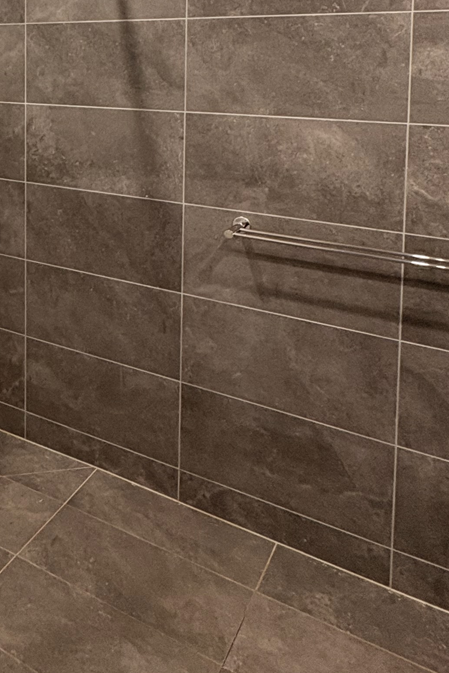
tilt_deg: -4.3
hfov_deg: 30.8
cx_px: -60
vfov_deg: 46.7
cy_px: 94
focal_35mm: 38
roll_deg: +0.5
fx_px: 711
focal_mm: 2.22
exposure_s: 1/50
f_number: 2.2
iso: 250
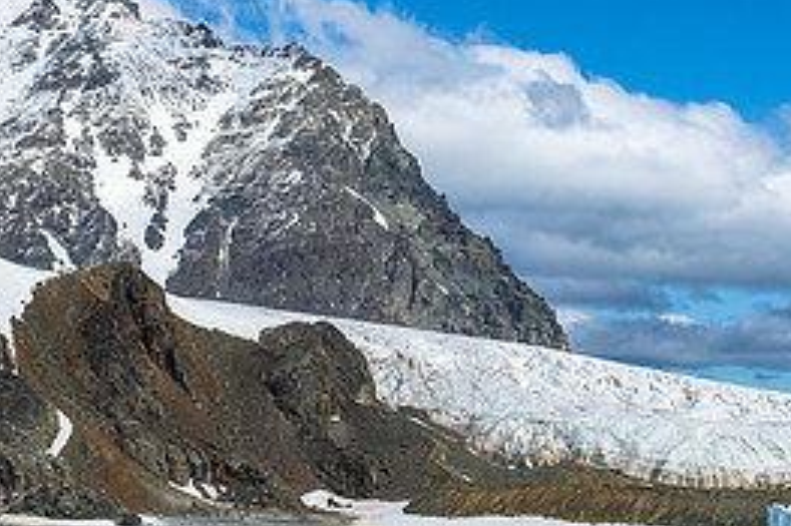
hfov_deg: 19.3
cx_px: 469
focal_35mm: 106
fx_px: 2328
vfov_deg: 12.9
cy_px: 173
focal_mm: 48
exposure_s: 1/500
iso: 250
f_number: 9
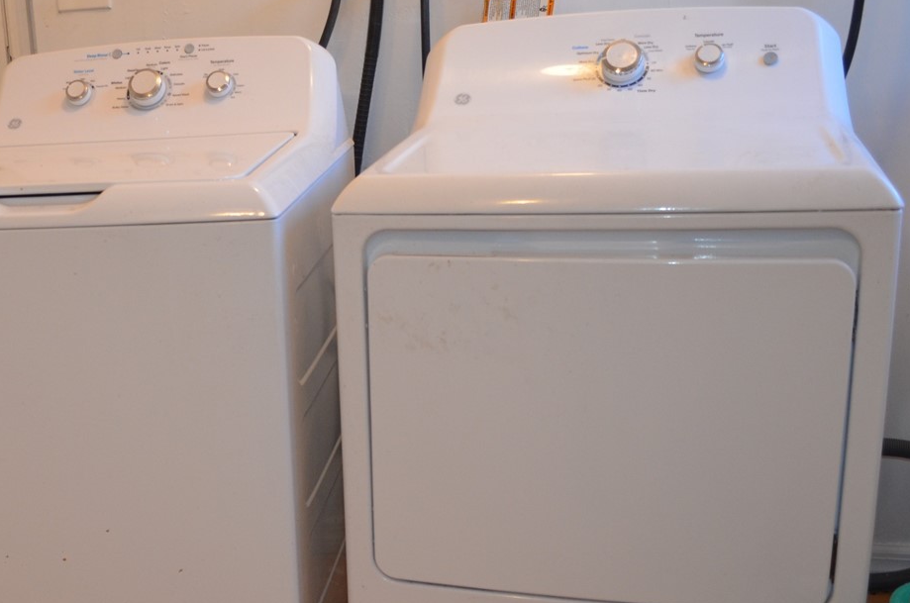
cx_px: 109
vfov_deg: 26.8
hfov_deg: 37.4
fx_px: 1261
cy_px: 389
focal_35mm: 50
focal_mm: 18
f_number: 3.5
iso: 720
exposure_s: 1/60
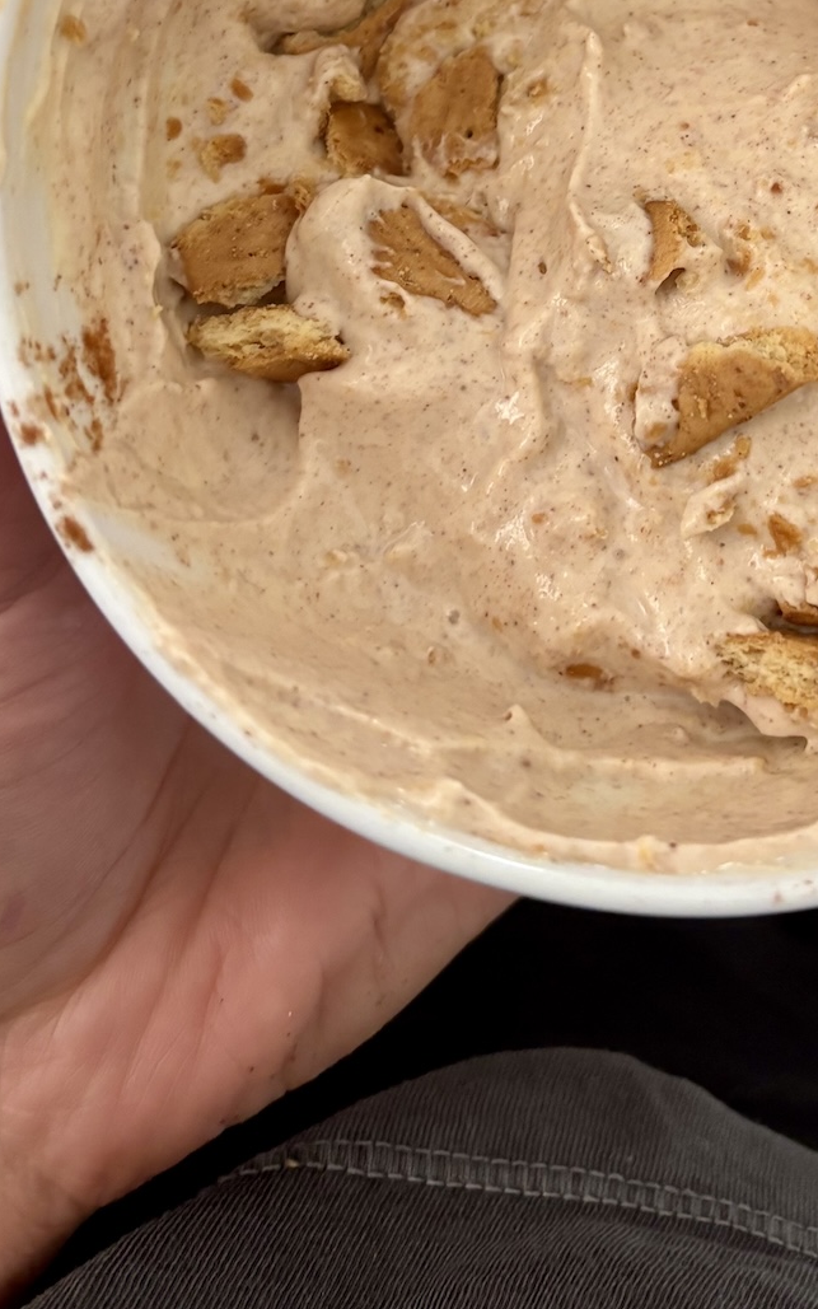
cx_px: 742
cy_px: 185
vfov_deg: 38.1
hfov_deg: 25.0
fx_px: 1784
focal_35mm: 50
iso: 250
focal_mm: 5.96
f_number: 1.6
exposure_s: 1/60
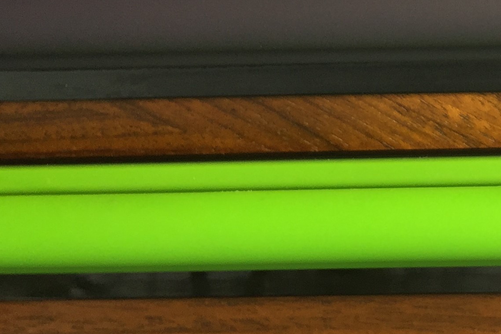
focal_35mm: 82
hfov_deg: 23.6
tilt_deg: -75.3
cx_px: 517
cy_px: -92
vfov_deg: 15.9
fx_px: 1141
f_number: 2.2
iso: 32
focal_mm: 4.15
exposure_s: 1/534
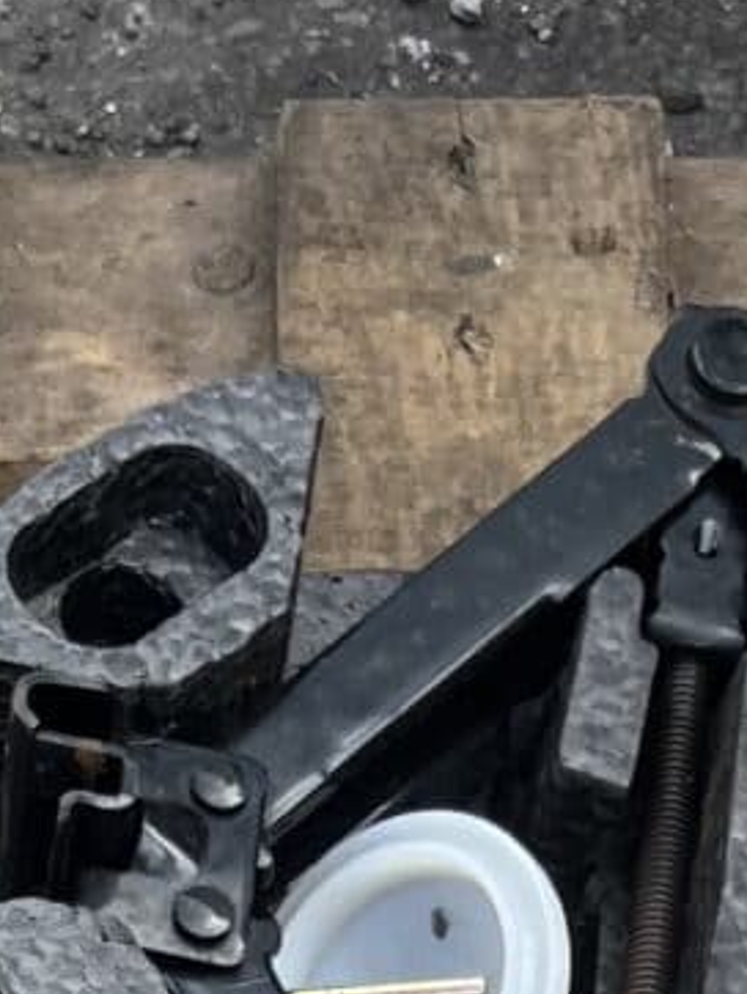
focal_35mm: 147
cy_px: 2793
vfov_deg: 10.4
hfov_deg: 10.1
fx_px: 4225
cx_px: 387
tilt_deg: -79.7
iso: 50
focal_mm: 5.1
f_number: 1.6
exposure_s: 1/821
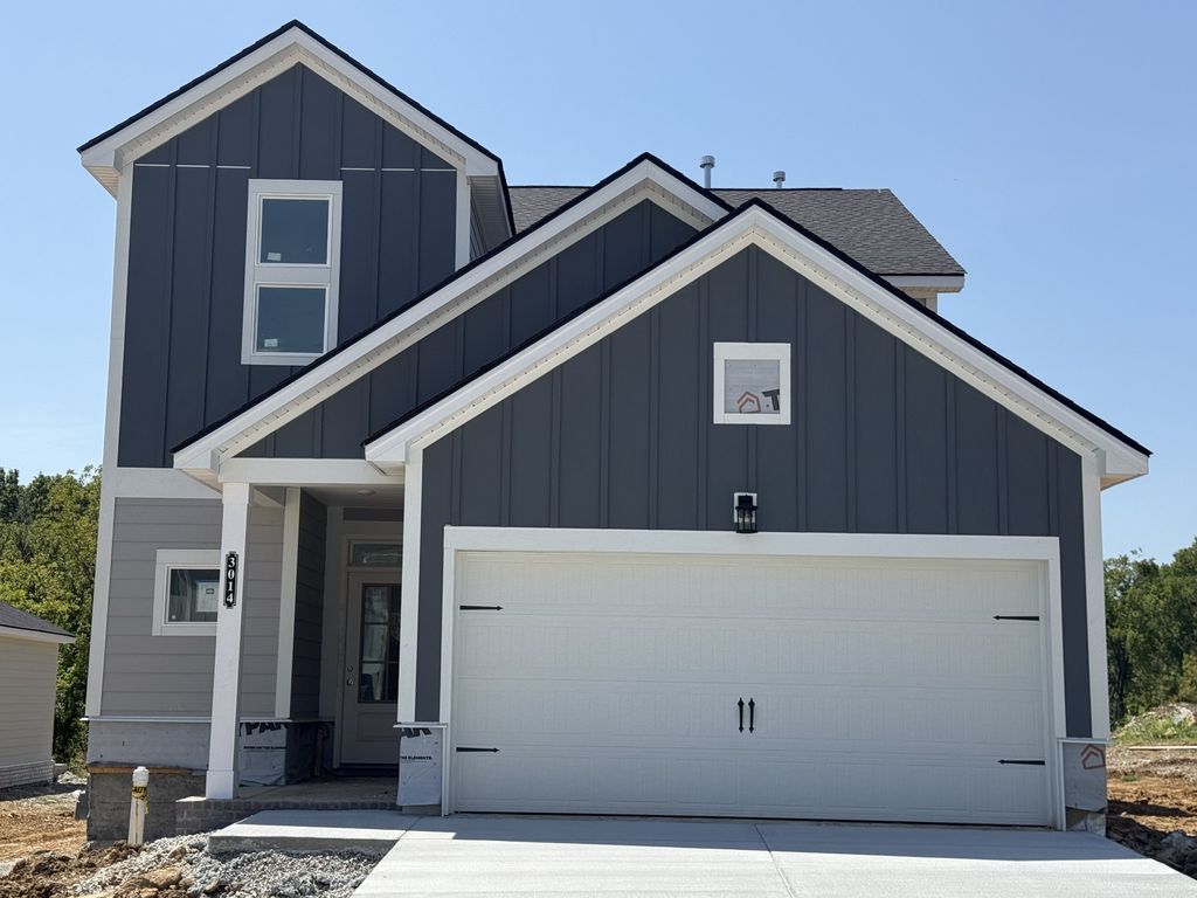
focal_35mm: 48
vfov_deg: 30.3
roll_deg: -0.9
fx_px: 1660
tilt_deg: +9.5
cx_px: 598
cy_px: 449
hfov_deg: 39.7
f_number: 1.78
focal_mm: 6.76
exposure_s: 1/5587
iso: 80
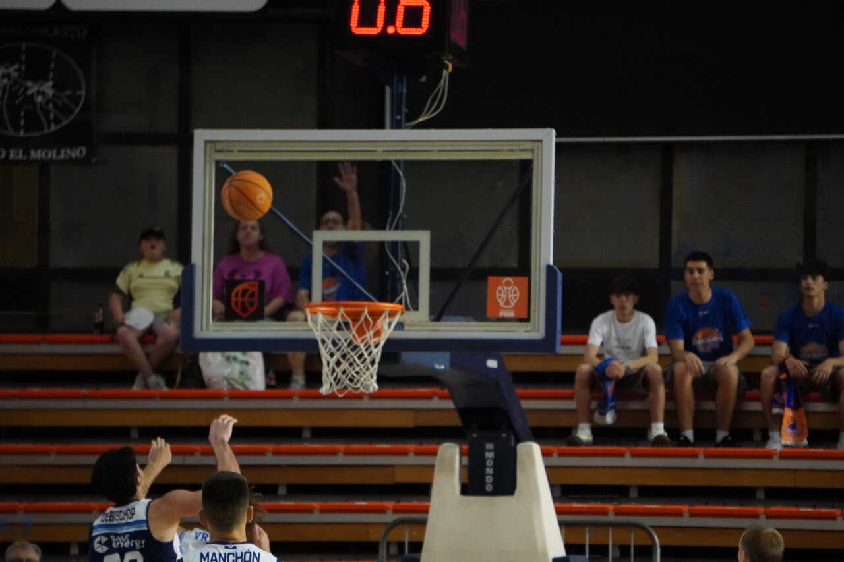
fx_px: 6223
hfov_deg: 7.8
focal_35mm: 266
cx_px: 422
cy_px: 281
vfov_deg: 5.2
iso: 6400
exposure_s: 1/1000
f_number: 6.3
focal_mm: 177
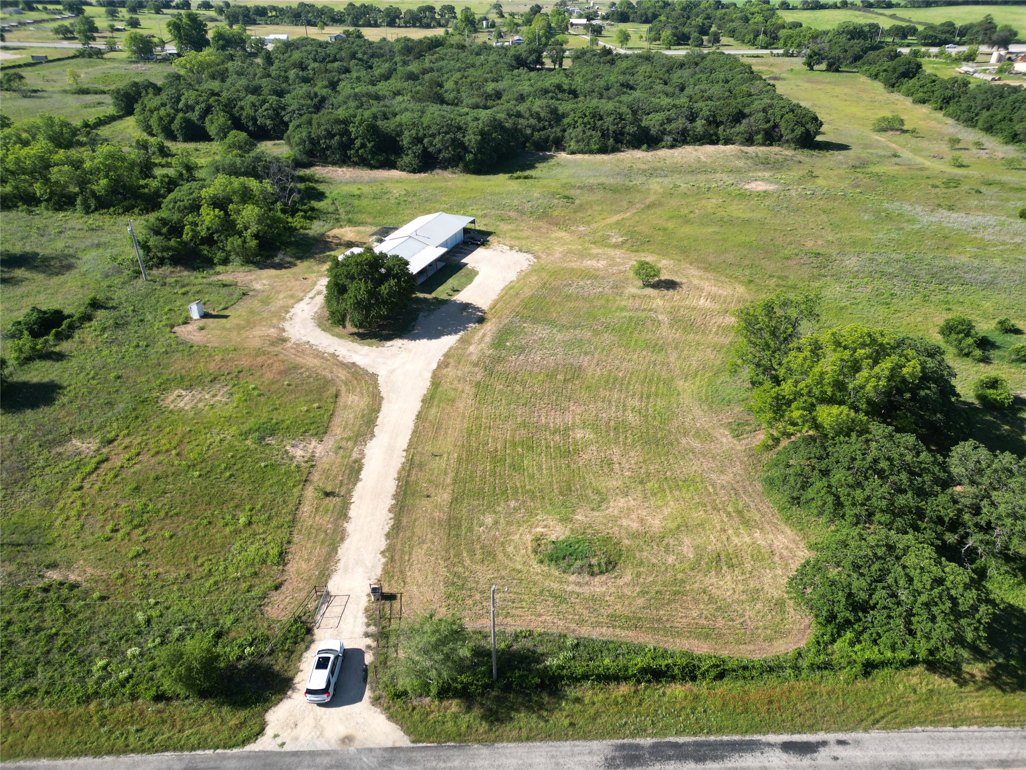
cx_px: 513
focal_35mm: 24
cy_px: 385
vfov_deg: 56.8
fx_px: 711
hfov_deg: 71.6
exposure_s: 1/1500
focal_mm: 6.72
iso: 100
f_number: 1.7
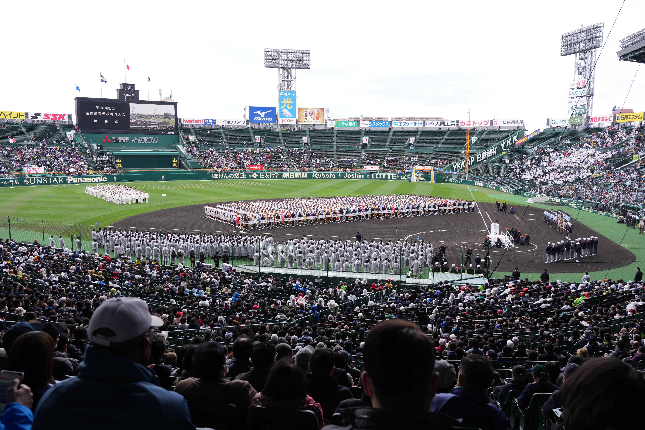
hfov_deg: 61.9
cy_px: 215
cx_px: 322
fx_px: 537
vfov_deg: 43.6
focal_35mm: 30
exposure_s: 1/800
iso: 500
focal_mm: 30
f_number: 5.6
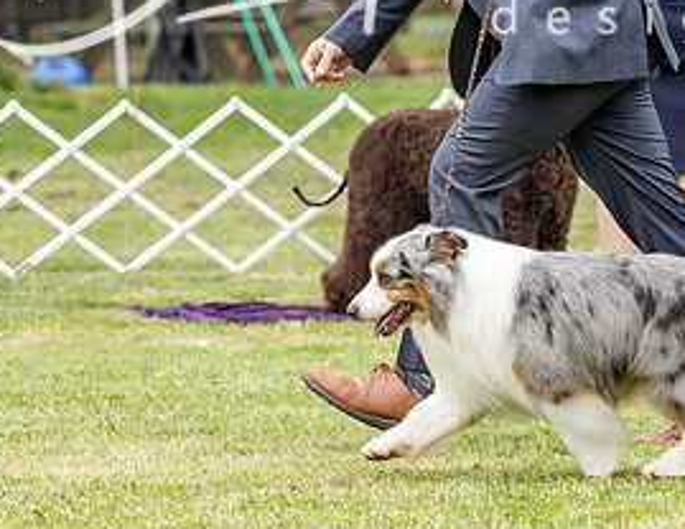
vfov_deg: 4.5
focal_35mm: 337
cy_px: 109
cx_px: 395
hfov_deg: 5.8
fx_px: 6744
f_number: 4.5
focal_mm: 137
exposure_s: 1/1000
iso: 640
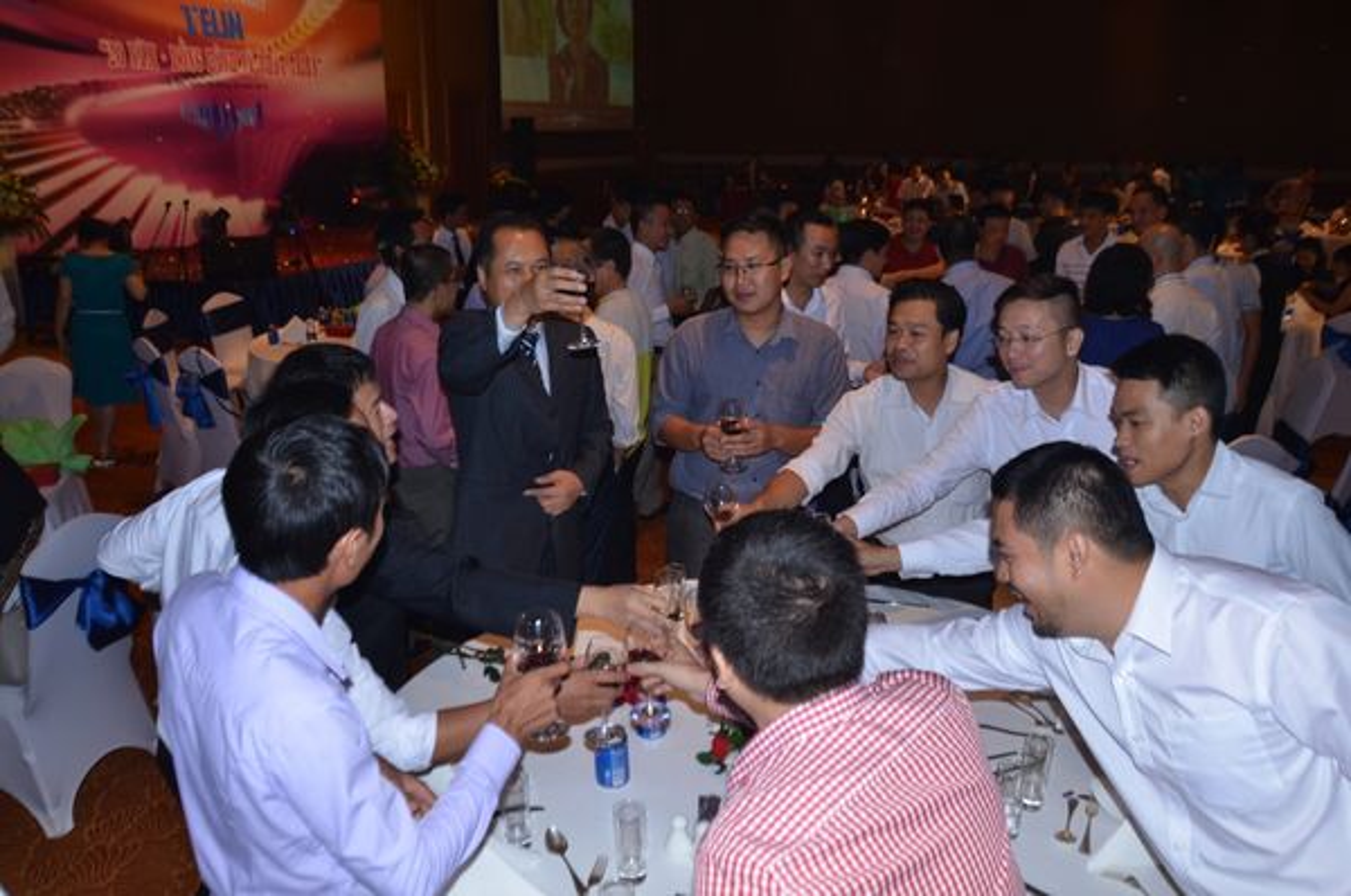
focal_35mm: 27
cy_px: 448
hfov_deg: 67.5
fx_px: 1012
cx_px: 676
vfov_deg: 47.8
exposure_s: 1/100
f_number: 6.3
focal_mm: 18
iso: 640
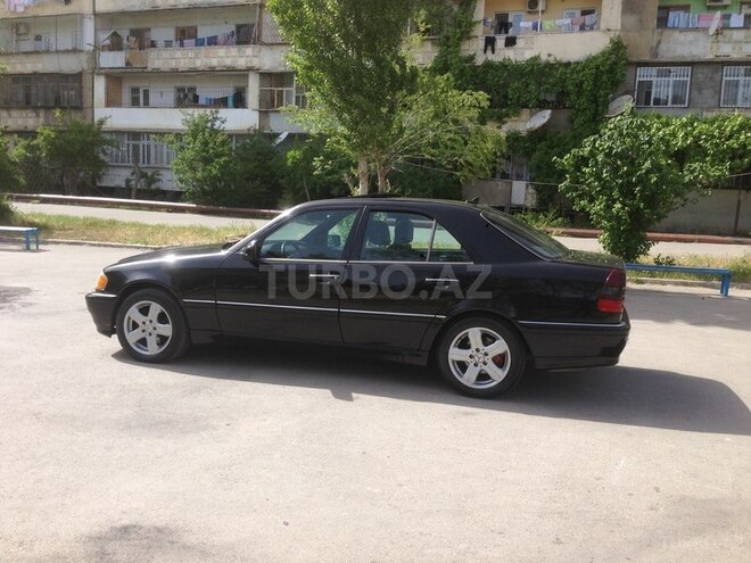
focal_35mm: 33
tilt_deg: -7.5
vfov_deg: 42.9
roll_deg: -1.0
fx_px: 716
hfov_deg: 55.4
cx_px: 376
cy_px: 282
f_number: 2.4
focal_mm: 4.12
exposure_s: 1/935
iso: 50
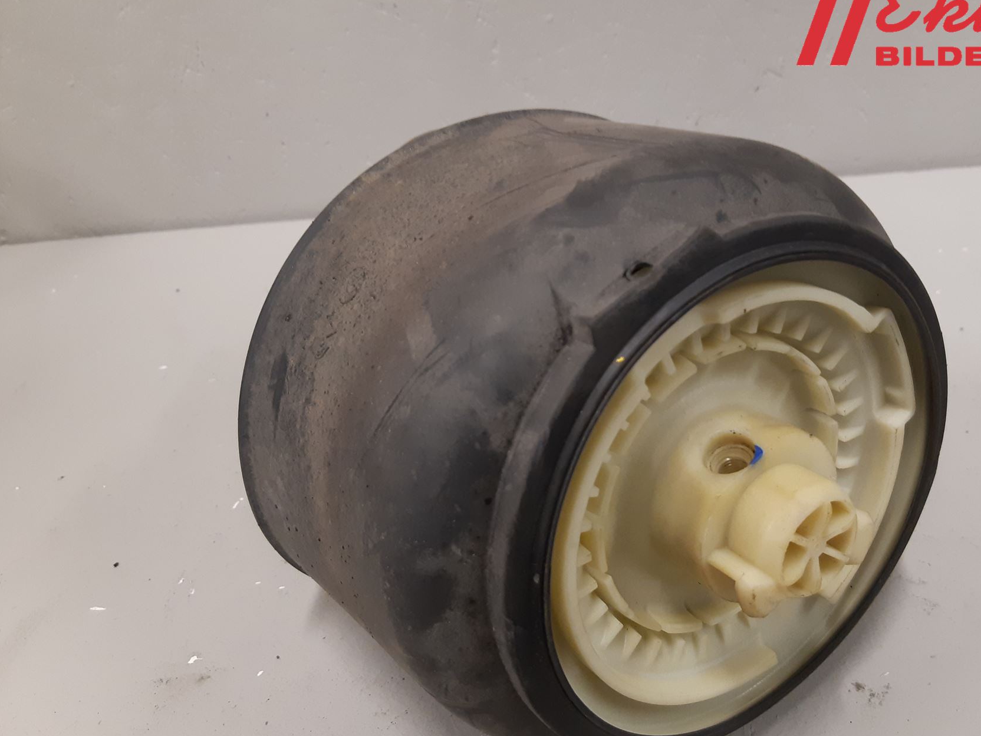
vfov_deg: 44.1
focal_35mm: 32
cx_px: 555
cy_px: 419
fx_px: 907
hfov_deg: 56.6
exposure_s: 1/50
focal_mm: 3.93
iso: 200
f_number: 1.7
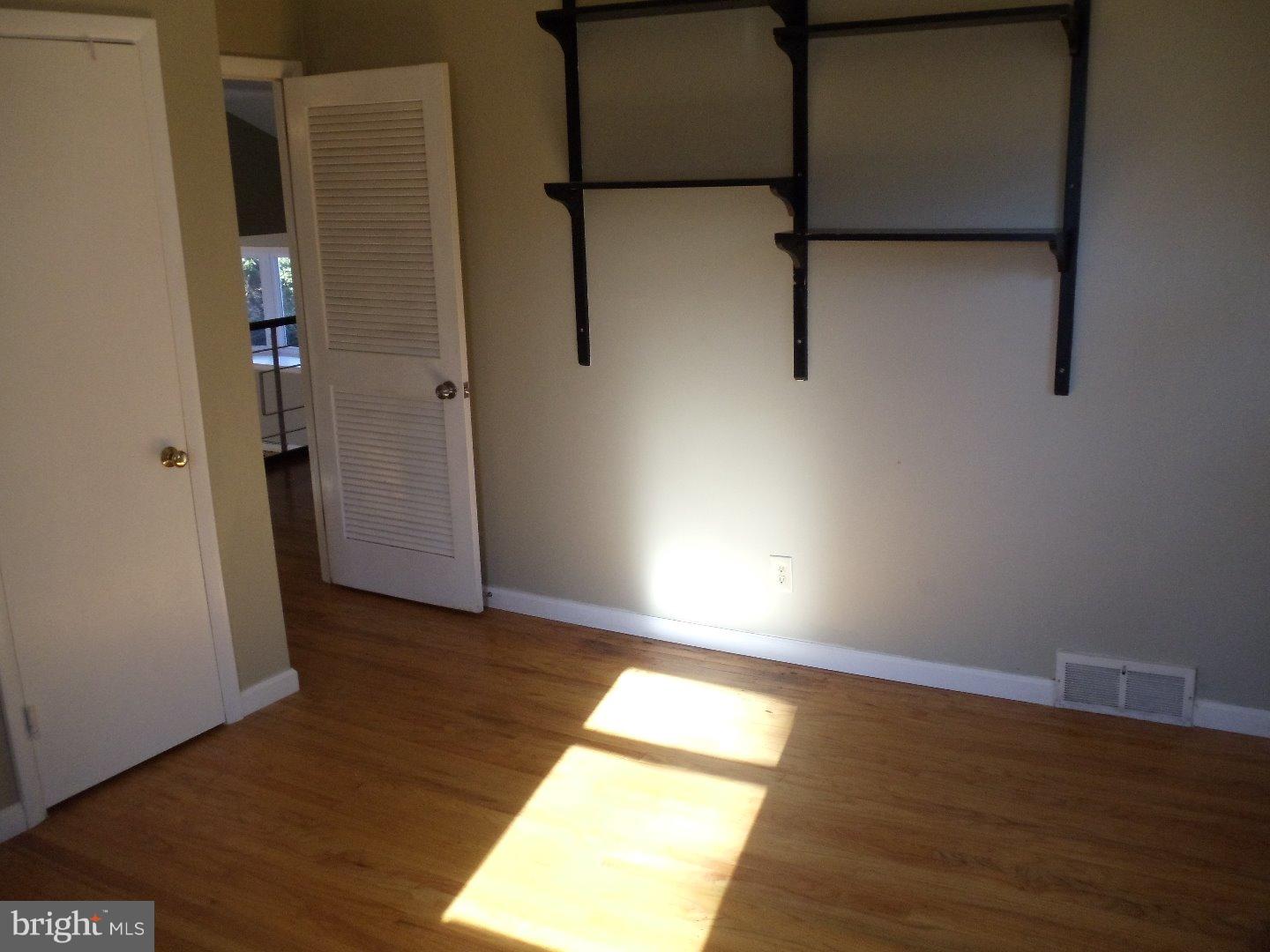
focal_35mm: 44
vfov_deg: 32.9
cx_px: 635
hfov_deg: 42.9
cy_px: 476
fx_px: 1614
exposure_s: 1/100
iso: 400
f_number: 3.5
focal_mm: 6
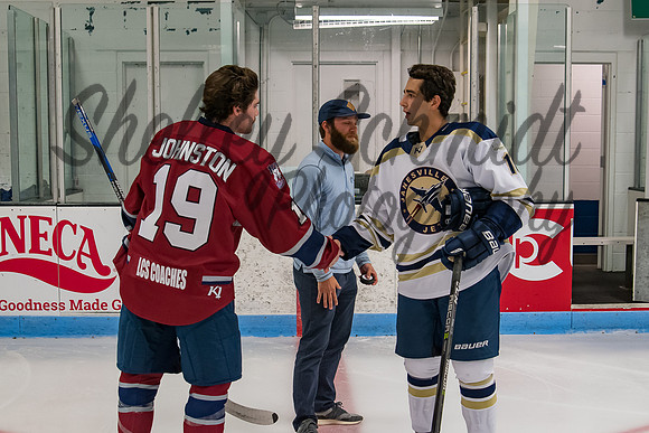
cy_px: 231
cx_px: 330
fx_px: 992
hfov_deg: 36.2
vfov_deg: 24.6
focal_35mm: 55
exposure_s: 1/250
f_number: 4.5
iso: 2000
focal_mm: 32
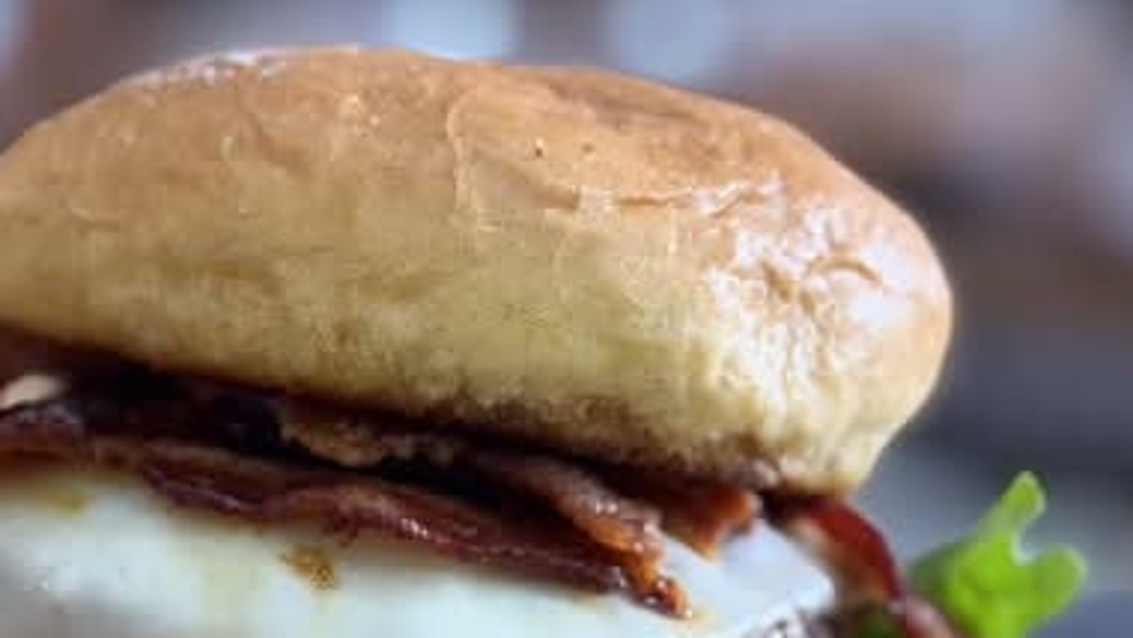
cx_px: 367
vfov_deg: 11.6
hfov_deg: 21.1
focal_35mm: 101
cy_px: 896
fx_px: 3035
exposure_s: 1/60
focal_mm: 6.76
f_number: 1.78
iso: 250
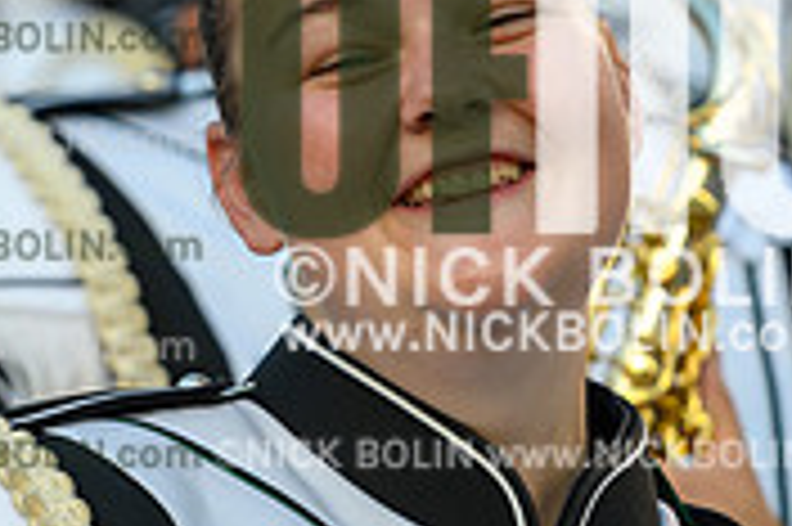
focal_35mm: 593
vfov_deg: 2.3
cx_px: 558
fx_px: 13034
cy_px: 142
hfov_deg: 3.5
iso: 160
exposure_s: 1/125
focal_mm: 180
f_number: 4
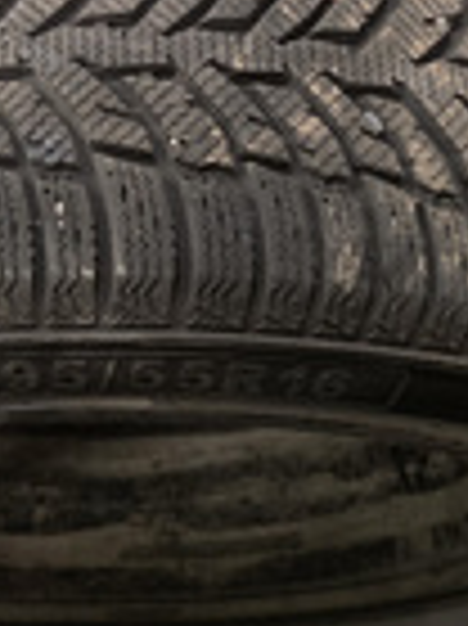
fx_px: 1498
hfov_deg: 17.6
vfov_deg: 22.1
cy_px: -90
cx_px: 97
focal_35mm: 83
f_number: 1.7
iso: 800
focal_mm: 6.25
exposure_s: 1/100
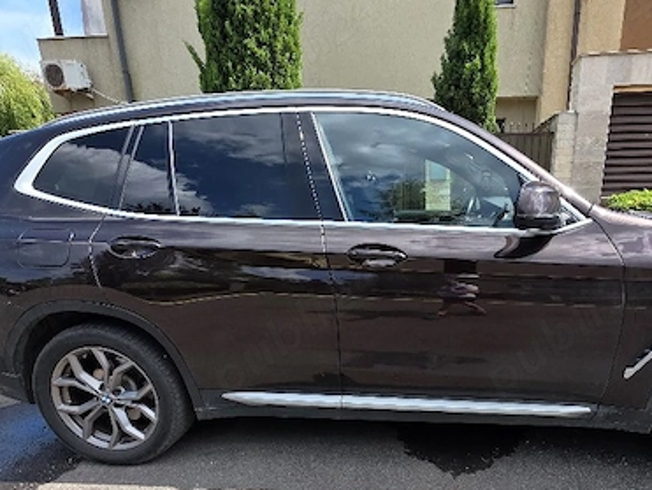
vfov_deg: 62.3
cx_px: 395
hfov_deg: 77.9
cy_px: 318
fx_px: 396
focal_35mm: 21
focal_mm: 2.2
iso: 100
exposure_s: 1/2000
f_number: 1.9
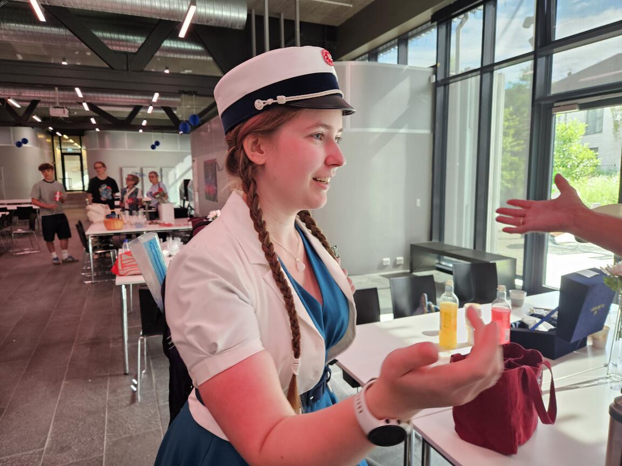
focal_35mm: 23
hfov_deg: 73.9
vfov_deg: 58.9
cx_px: 311
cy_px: 233
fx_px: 413
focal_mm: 5.4
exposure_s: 1/100
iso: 200
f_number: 1.8
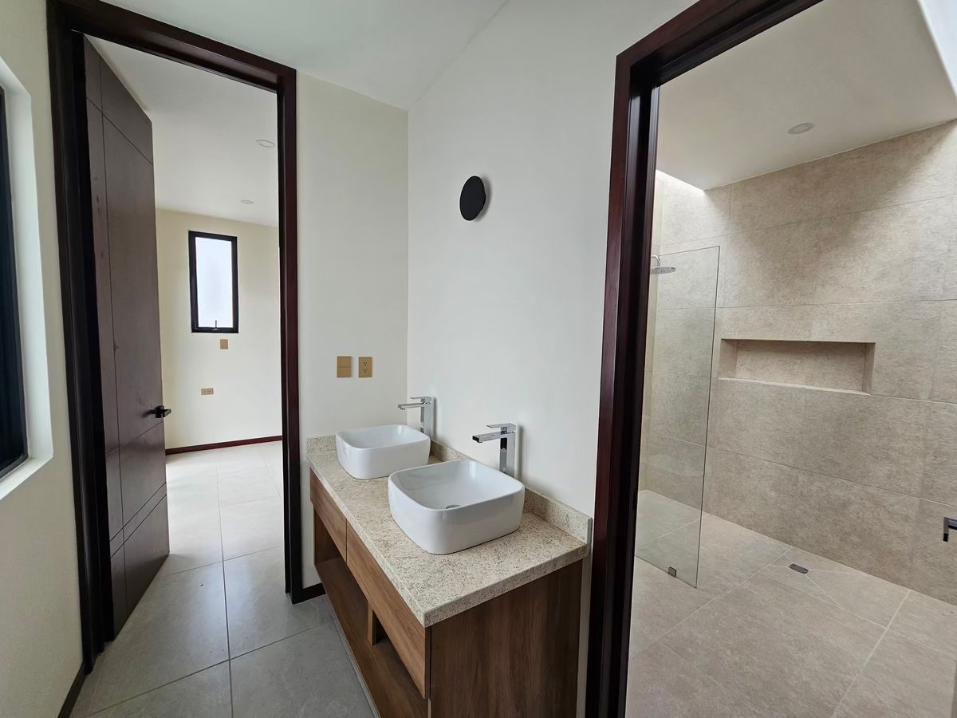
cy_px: 359
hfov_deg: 106.2
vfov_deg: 89.9
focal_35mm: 13
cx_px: 478
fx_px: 359
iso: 100
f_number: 2.2
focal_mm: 2.2
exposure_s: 1/359
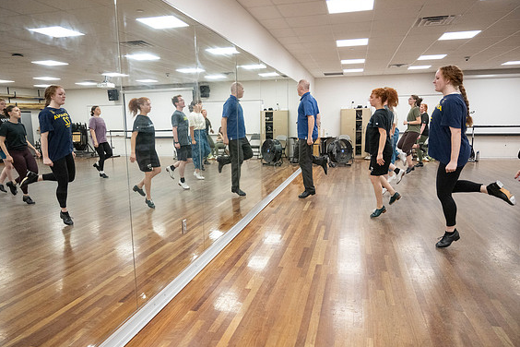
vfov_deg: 49.6
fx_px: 376
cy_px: 172
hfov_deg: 69.4
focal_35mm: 26
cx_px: 261
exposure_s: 1/640
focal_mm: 24
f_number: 4
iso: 3200
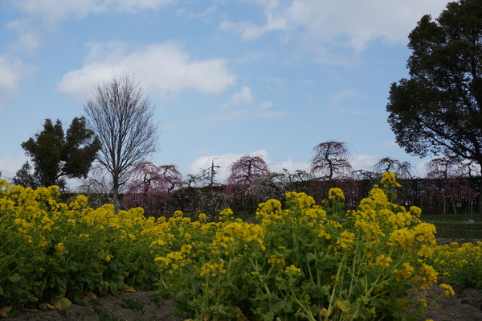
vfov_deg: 28.0
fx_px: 642
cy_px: 160
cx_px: 241
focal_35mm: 48
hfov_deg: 41.1
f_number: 9
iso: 100
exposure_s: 1/250
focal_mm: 32
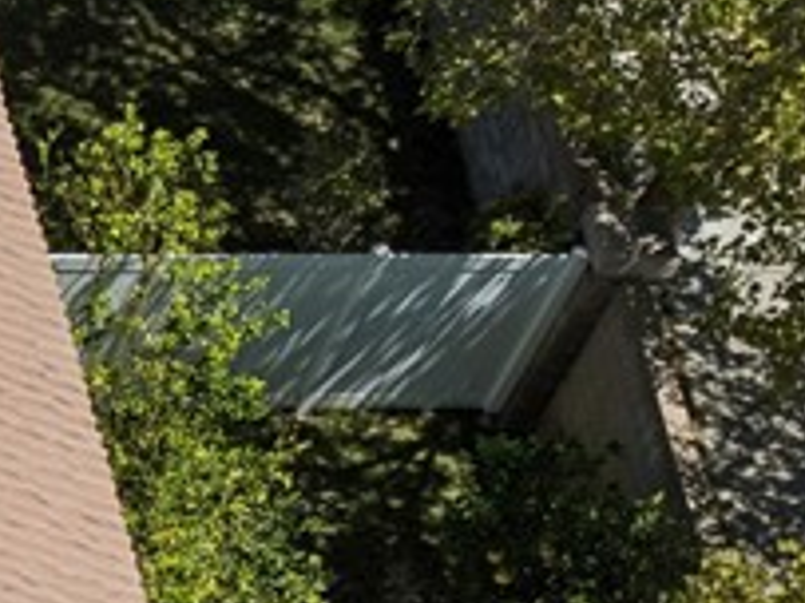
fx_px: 2812
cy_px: 885
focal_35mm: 121
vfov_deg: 11.7
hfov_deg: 13.5
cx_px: -904
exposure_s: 1/120
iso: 100
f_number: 2.8
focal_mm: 12.3
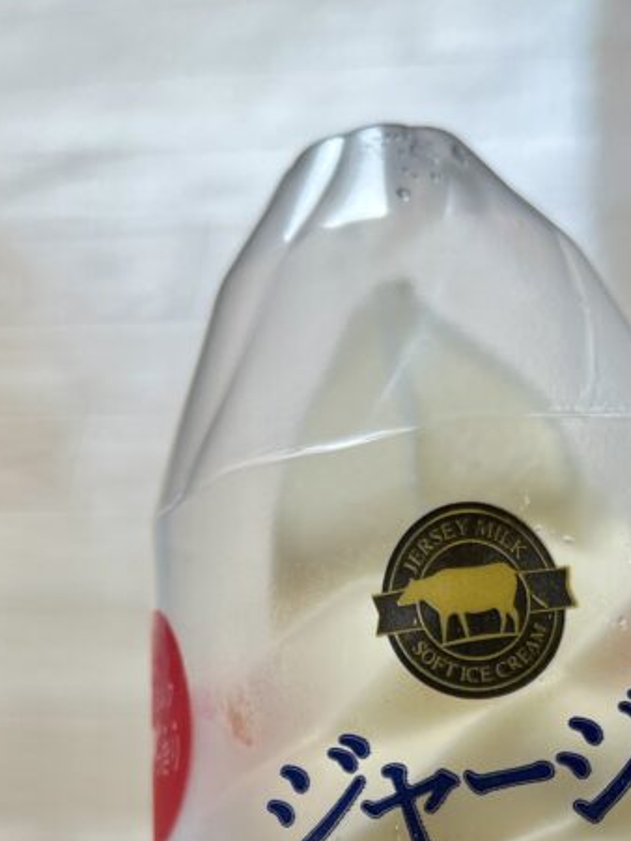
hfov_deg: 24.4
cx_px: 515
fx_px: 1435
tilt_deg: -67.3
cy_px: 936
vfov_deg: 29.4
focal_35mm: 59
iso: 40
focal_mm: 5.1
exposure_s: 1/122
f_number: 1.6
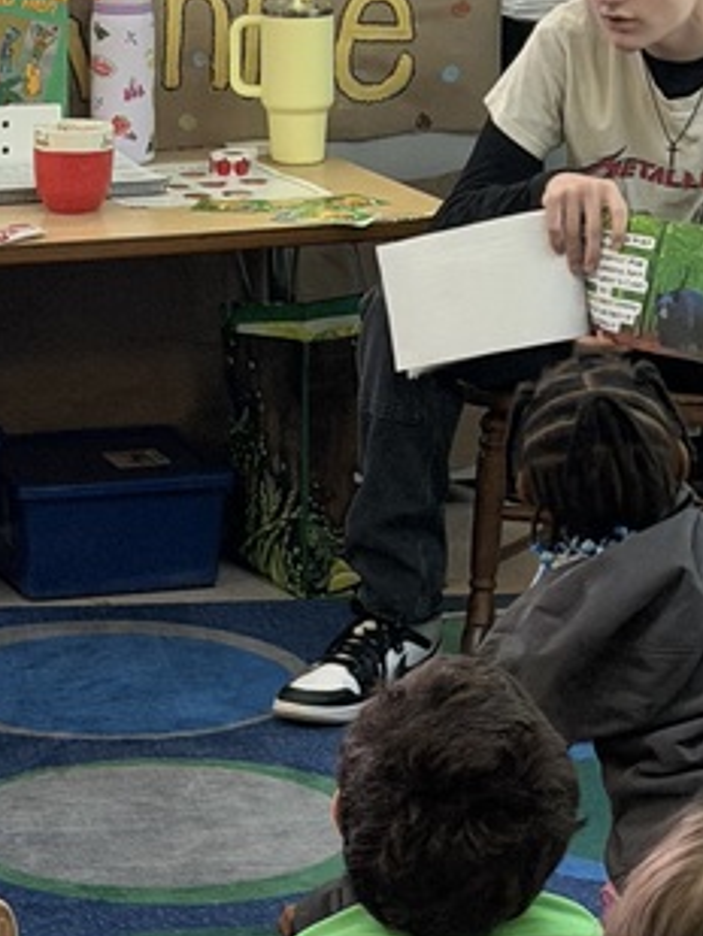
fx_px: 4302
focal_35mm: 159
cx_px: 373
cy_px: 109
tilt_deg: -9.1
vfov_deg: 12.3
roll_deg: -0.5
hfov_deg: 9.3
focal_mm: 6.76
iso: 250
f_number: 1.78
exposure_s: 1/40
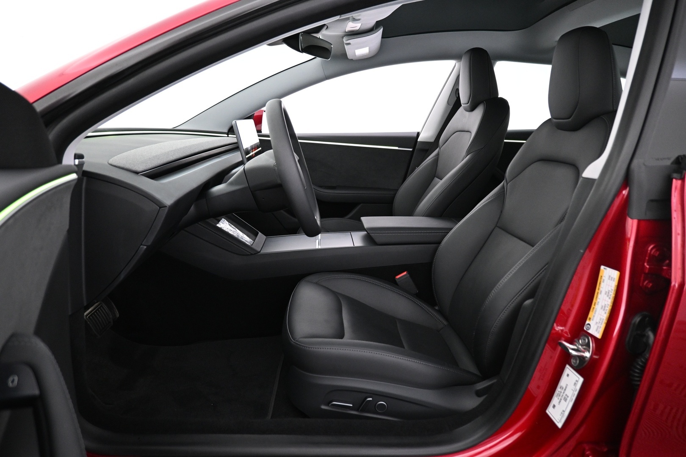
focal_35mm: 24
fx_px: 457
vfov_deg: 53.1
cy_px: 228
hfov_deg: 73.7
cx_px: 343
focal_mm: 16
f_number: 3.5
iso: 1600
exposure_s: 1/25
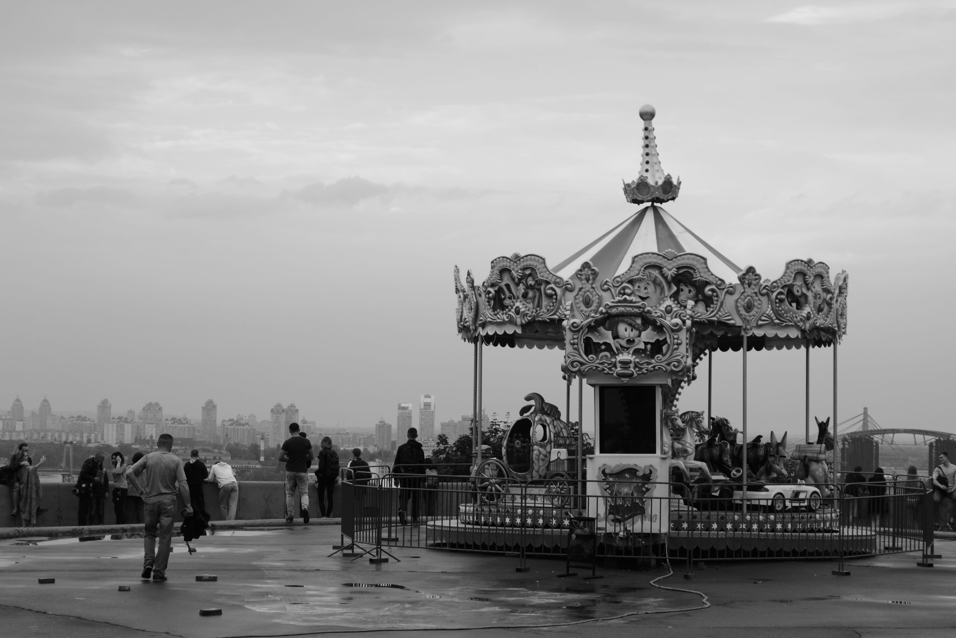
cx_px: 478
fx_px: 2191
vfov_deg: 16.6
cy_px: 319
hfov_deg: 24.6
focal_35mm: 82
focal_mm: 55
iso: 400
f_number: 7.1
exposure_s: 1/200
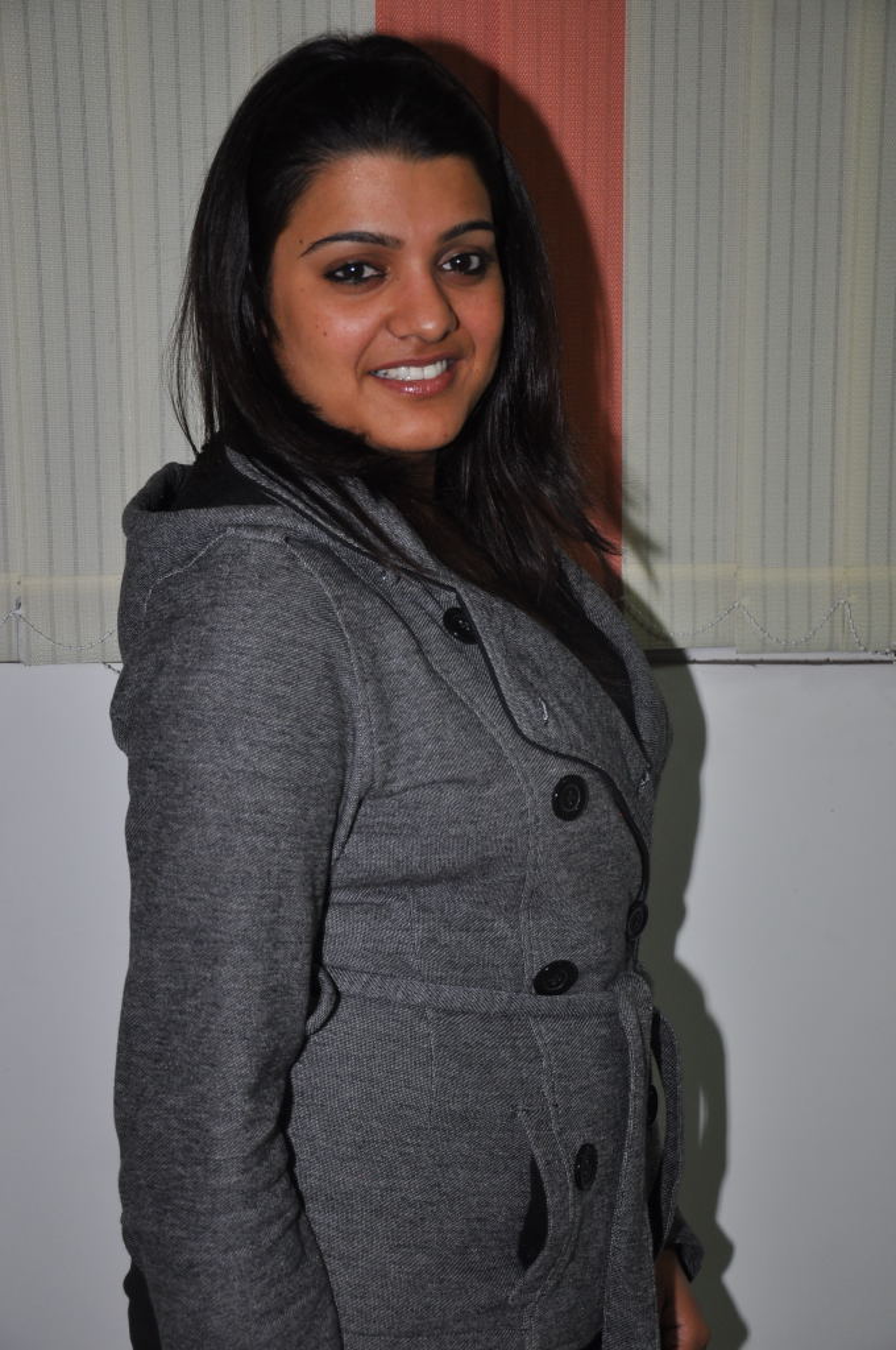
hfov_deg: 22.6
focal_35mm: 60
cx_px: 448
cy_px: 675
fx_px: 2246
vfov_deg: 33.4
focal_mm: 40
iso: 400
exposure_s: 1/100
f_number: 5
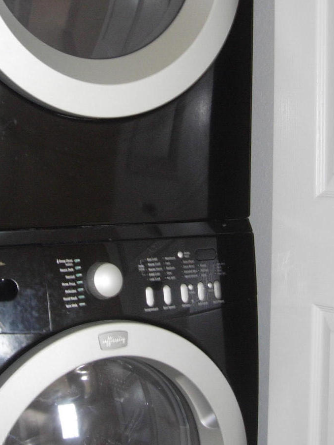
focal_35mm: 84
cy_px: 142
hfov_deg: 17.5
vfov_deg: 23.2
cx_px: 115
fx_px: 1080
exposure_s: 1/13.8
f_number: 2.8
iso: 79
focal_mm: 7.8
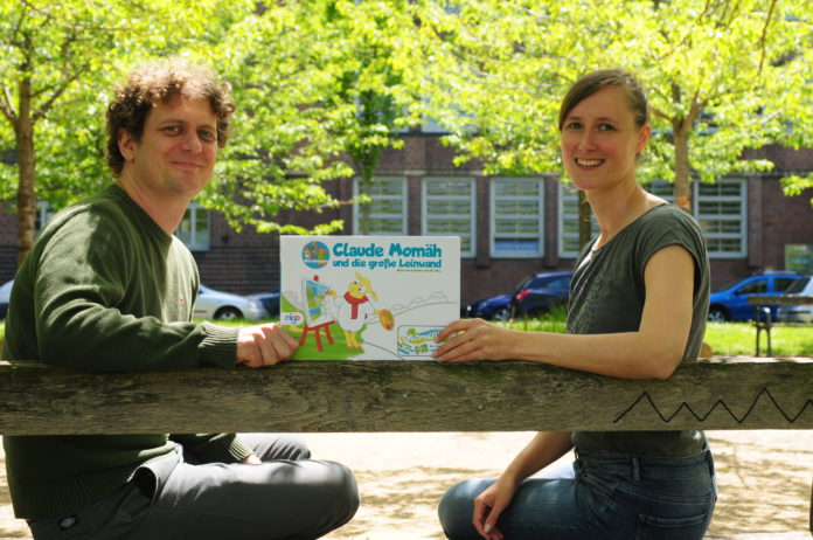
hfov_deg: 33.4
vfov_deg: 22.6
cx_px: 406
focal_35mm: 60
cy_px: 270
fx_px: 1353
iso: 200
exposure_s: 1/250
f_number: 5.6
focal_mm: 40
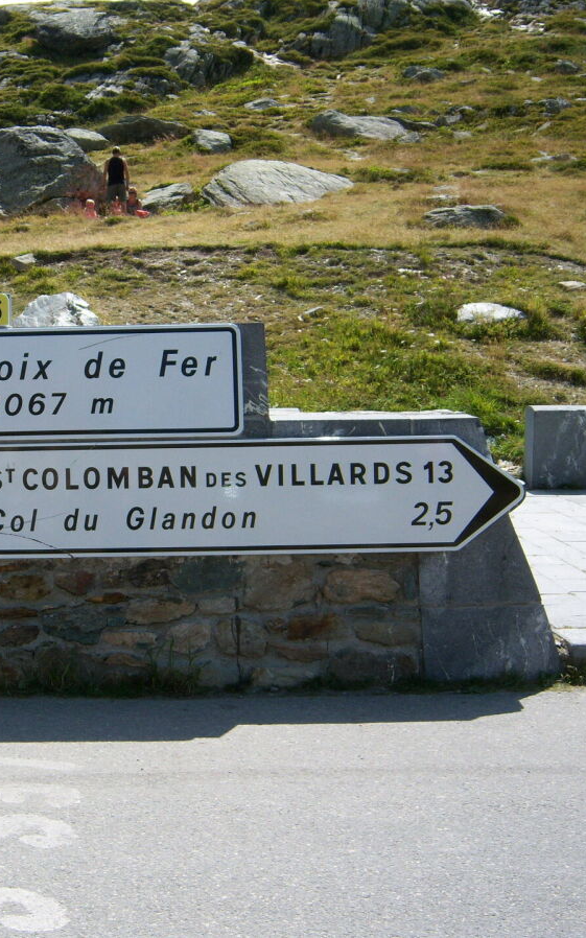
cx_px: 11
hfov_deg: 24.3
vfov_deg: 39.6
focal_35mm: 51
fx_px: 1304
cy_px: 469
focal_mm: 7.5
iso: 80
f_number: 4.8
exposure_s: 1/500
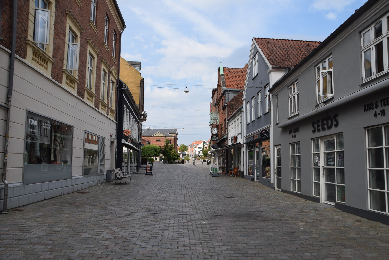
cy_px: 130
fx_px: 292
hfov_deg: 67.4
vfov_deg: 47.9
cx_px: 194
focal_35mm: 27
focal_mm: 18
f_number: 9
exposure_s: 1/320
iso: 200
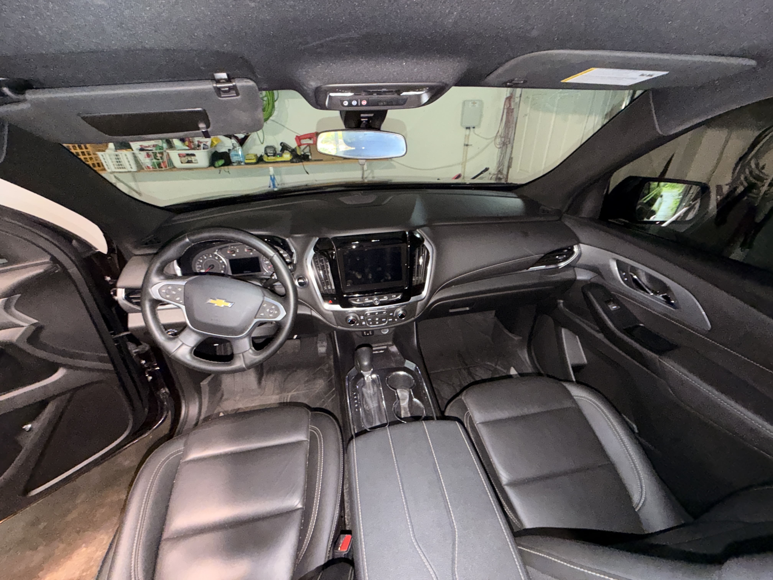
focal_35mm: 14
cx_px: 386
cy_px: 290
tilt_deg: -30.3
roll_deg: +0.8
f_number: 2.2
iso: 640
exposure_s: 1/16
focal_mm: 2.22
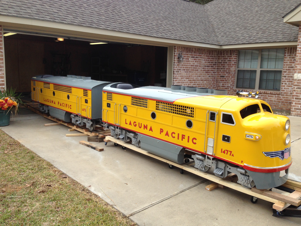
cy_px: 113
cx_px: 150
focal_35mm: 33
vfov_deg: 42.9
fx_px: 287
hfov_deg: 55.4
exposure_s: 1/616
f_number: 2.4
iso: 50
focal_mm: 4.12
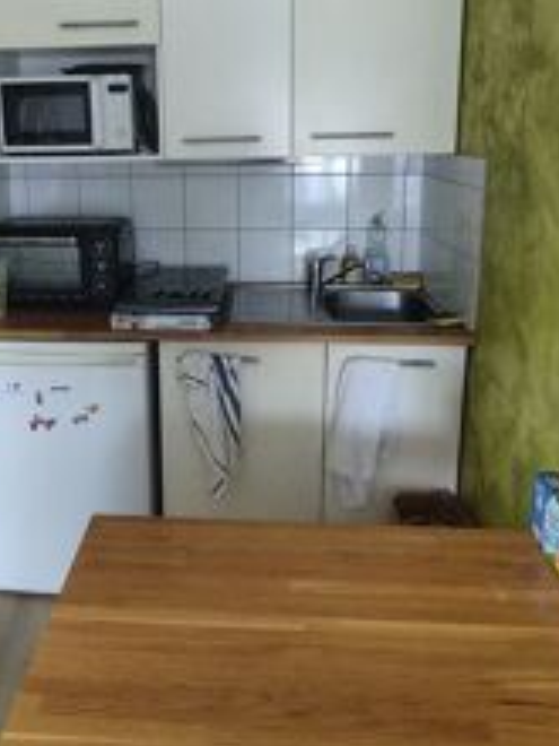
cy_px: 259
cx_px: 213
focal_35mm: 31
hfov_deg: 45.1
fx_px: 667
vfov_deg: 57.3
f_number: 2.2
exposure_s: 1/25
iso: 250
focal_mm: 1.65
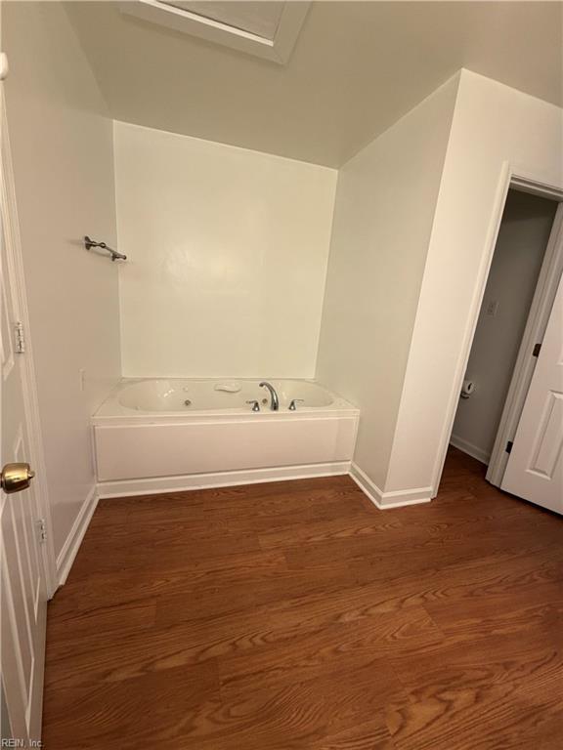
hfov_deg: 85.7
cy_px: 375
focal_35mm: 14
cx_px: 282
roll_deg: -5.1
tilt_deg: -13.1
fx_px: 304
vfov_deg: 102.1
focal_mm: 2.22
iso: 200
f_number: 2.2
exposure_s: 1/60
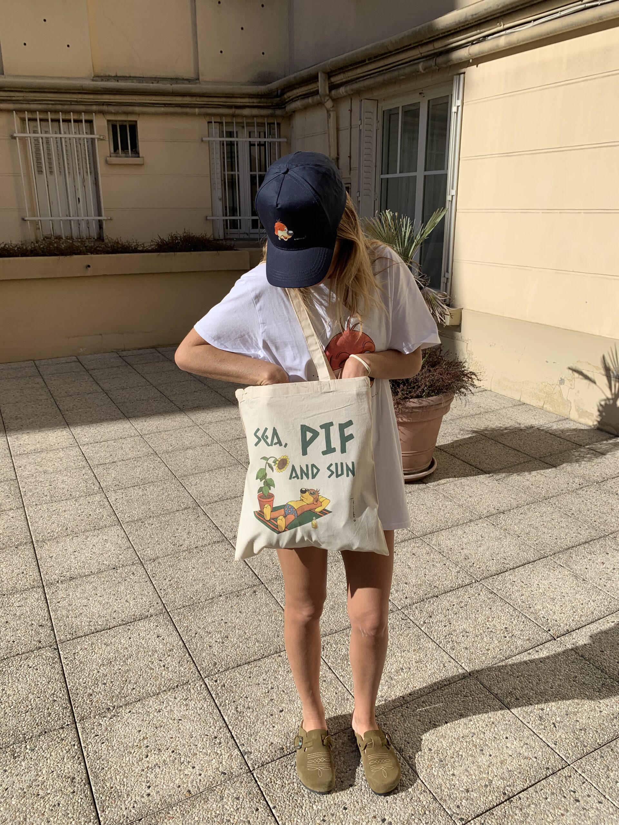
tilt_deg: -17.8
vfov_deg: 67.3
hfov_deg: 53.1
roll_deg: +0.3
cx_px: 310
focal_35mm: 26
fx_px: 620
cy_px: 412
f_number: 1.8
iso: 25
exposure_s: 1/3650
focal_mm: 4.25
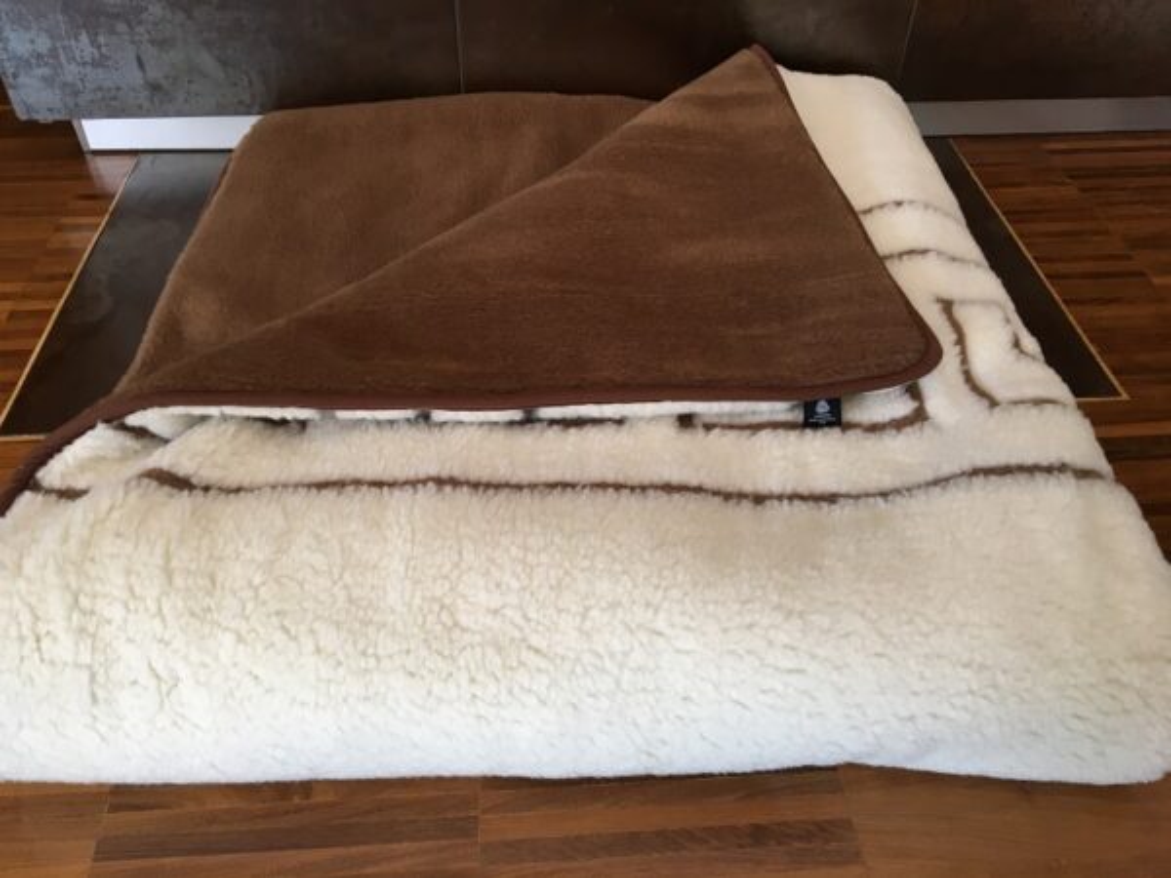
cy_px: 439
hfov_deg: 61.7
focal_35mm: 29
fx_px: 981
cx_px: 586
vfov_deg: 48.2
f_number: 2.2
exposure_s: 1/33
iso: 32
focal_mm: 4.15
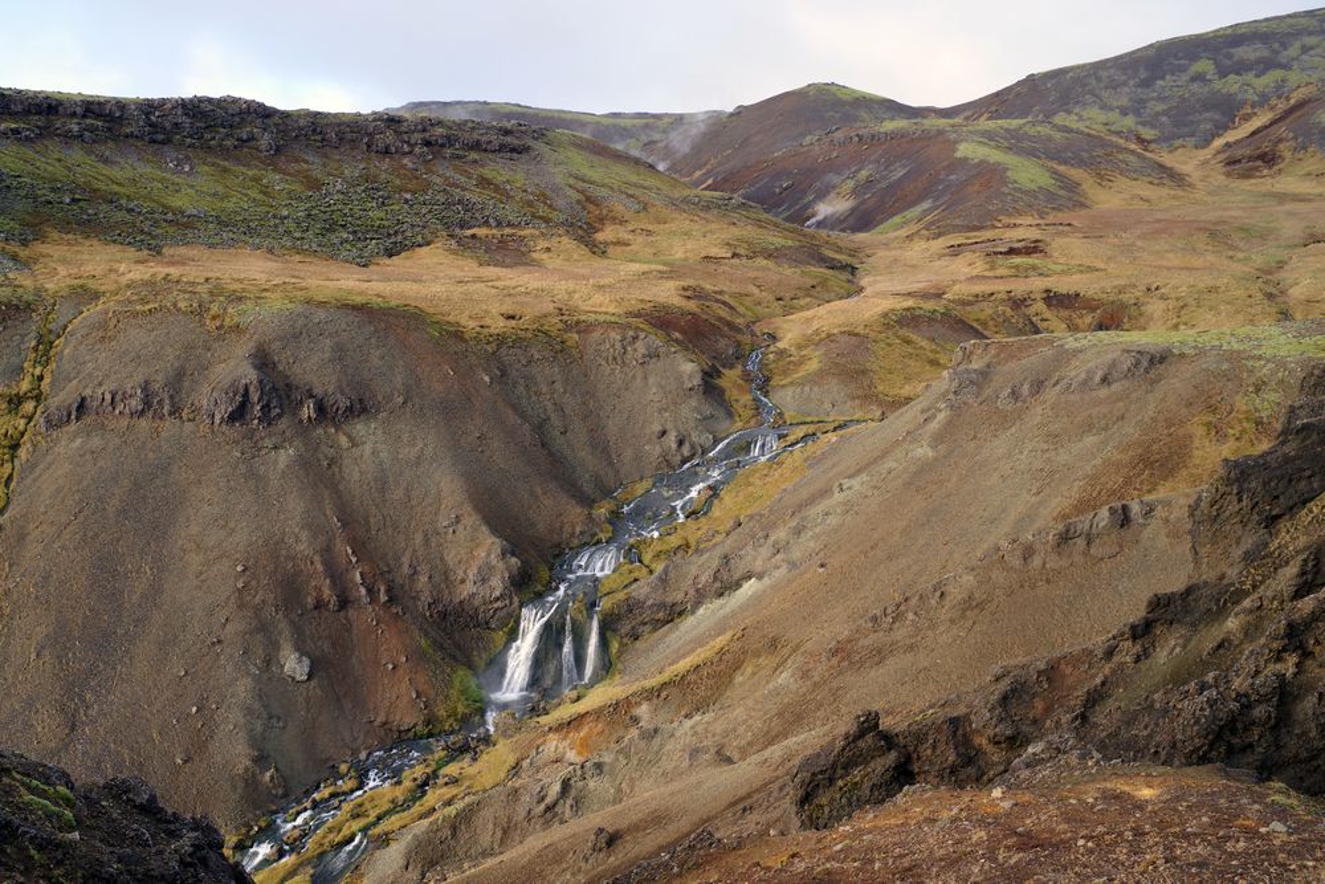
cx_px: 662
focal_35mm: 31
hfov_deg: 60.3
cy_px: 442
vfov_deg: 42.3
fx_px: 1141
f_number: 6.3
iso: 200
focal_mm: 31
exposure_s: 1/100
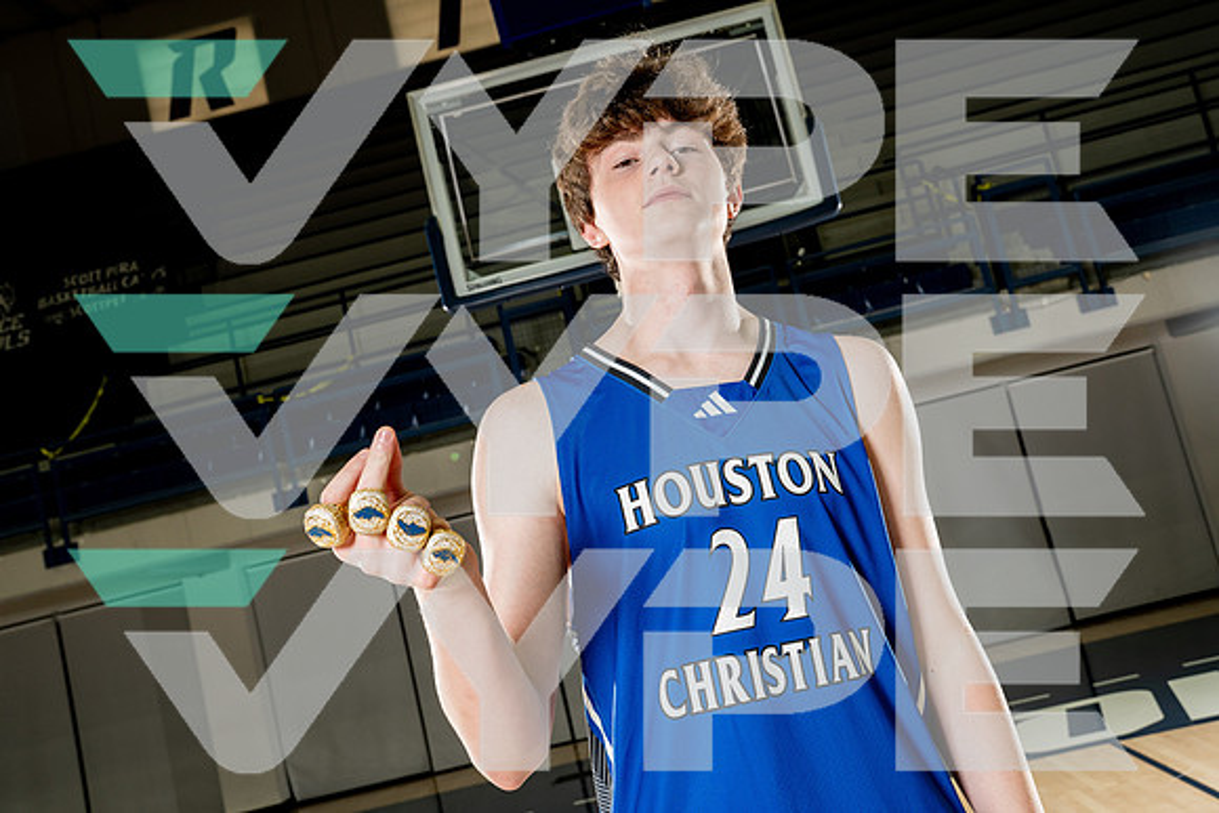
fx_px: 1185
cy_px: 406
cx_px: 610
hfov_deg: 54.4
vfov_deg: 37.9
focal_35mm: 35
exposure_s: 1/250
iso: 640
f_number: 7.1
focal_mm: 35
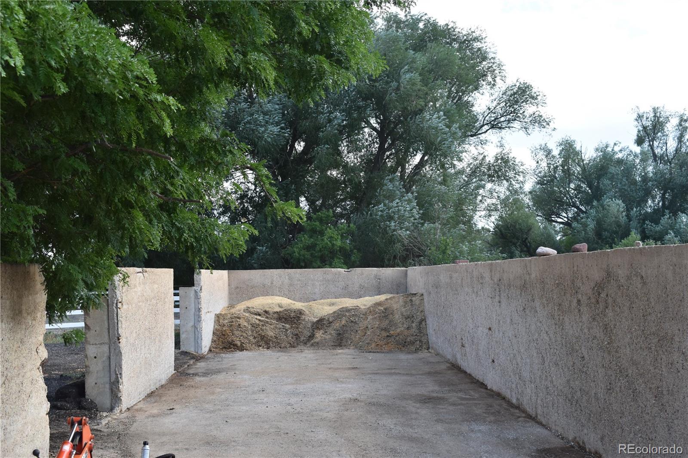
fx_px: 974
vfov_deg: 26.5
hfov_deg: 38.9
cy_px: 229
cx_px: 344
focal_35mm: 51
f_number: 8
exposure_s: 1/250
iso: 320
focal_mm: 34
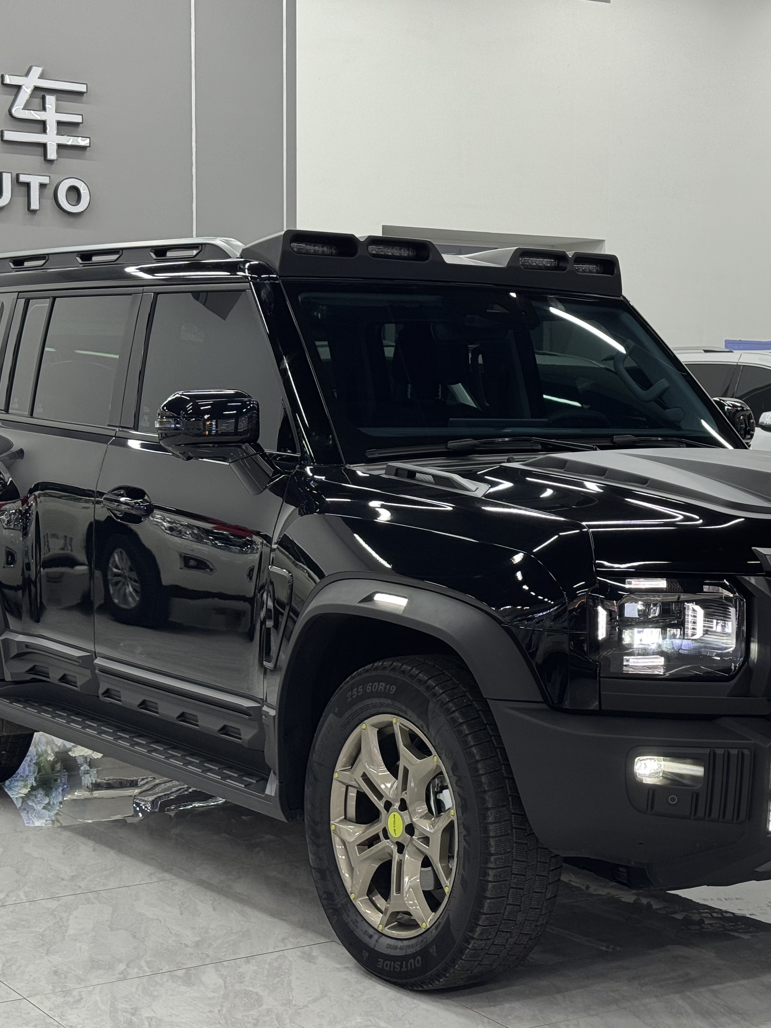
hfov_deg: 22.5
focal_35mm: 65
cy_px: 520
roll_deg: -0.7
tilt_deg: -5.1
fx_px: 1930
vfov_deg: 29.8
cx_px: 491
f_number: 1.78
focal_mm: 6.76
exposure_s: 1/100
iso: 125
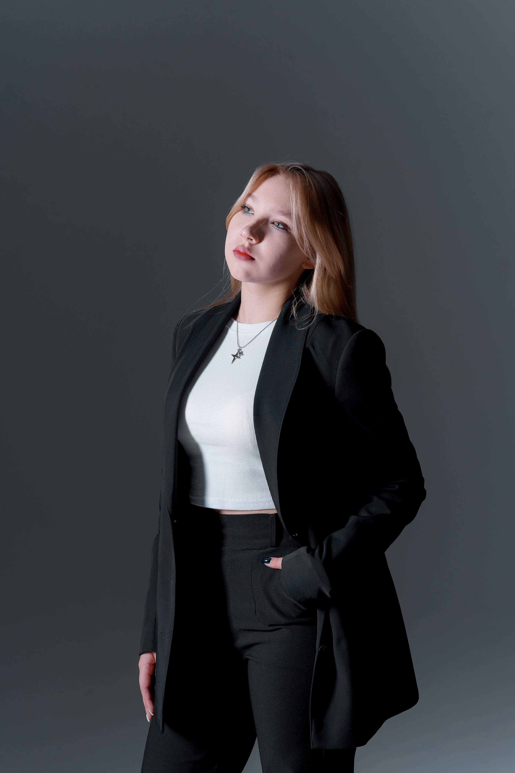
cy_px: 387
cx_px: 259
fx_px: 1888
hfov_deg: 15.5
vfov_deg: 23.1
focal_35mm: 88
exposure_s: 1/125
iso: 100
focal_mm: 87
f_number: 6.3
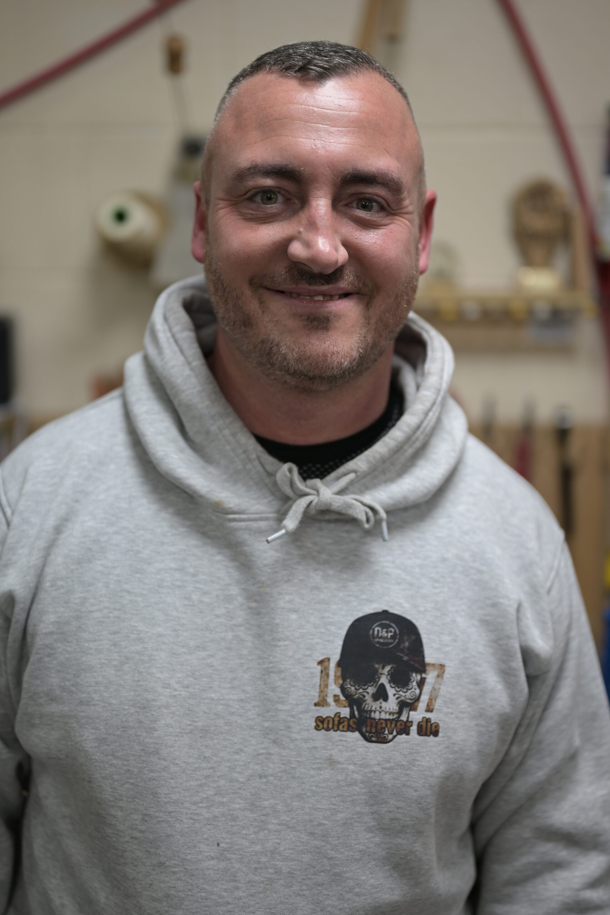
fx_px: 1271
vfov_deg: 39.6
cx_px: 305
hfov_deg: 27.0
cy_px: 458
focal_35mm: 50
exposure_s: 1/125
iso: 250
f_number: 1.8
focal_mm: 50
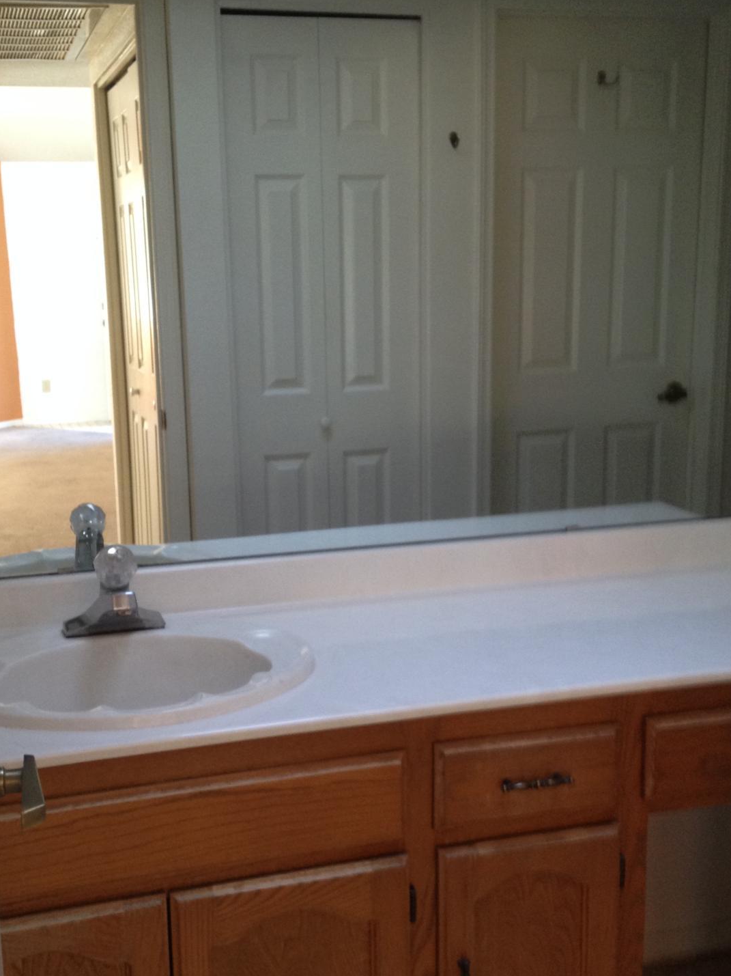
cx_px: 313
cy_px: 545
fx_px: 1380
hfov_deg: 29.6
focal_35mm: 49
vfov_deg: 38.9
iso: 100
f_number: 2.4
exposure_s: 1/20
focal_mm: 4.28
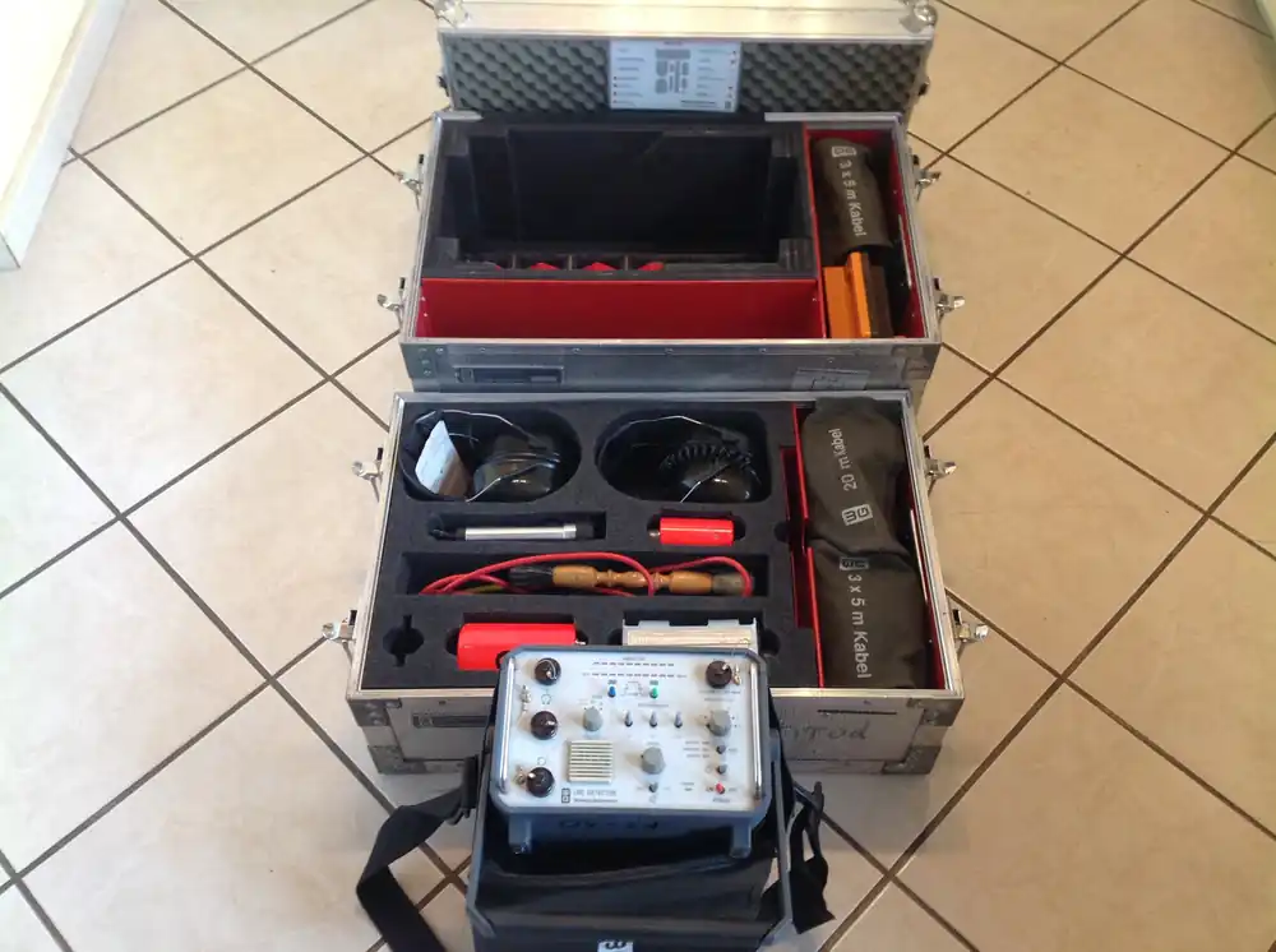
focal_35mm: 35
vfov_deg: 40.6
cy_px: 476
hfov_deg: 52.7
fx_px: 1288
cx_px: 638
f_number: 2.4
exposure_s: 1/15
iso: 125
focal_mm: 4.28
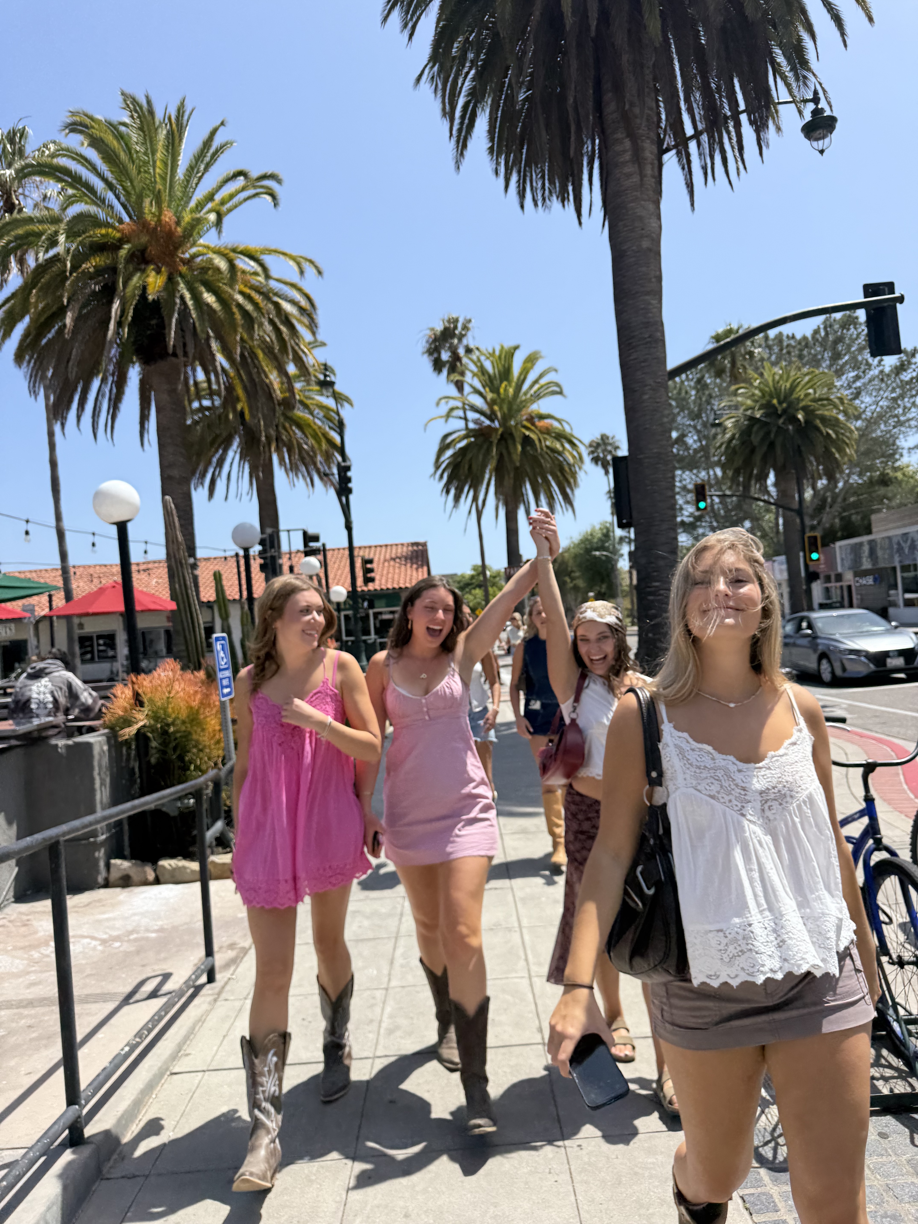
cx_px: 459
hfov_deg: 56.8
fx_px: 849
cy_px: 612
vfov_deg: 71.6
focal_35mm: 24
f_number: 1.78
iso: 80
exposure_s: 1/4673
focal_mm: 6.76
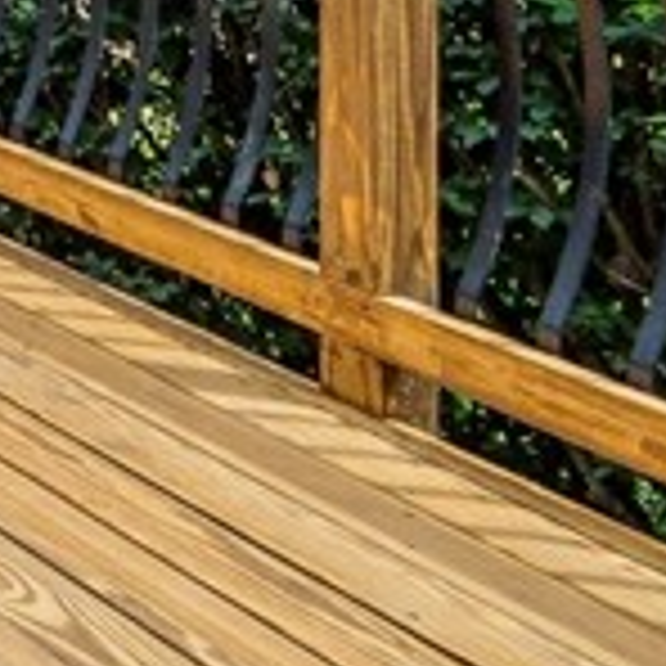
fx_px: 1633
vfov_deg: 19.4
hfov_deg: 9.8
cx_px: -1606
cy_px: -394
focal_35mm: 75
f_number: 11
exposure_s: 1/30
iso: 50
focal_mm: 12
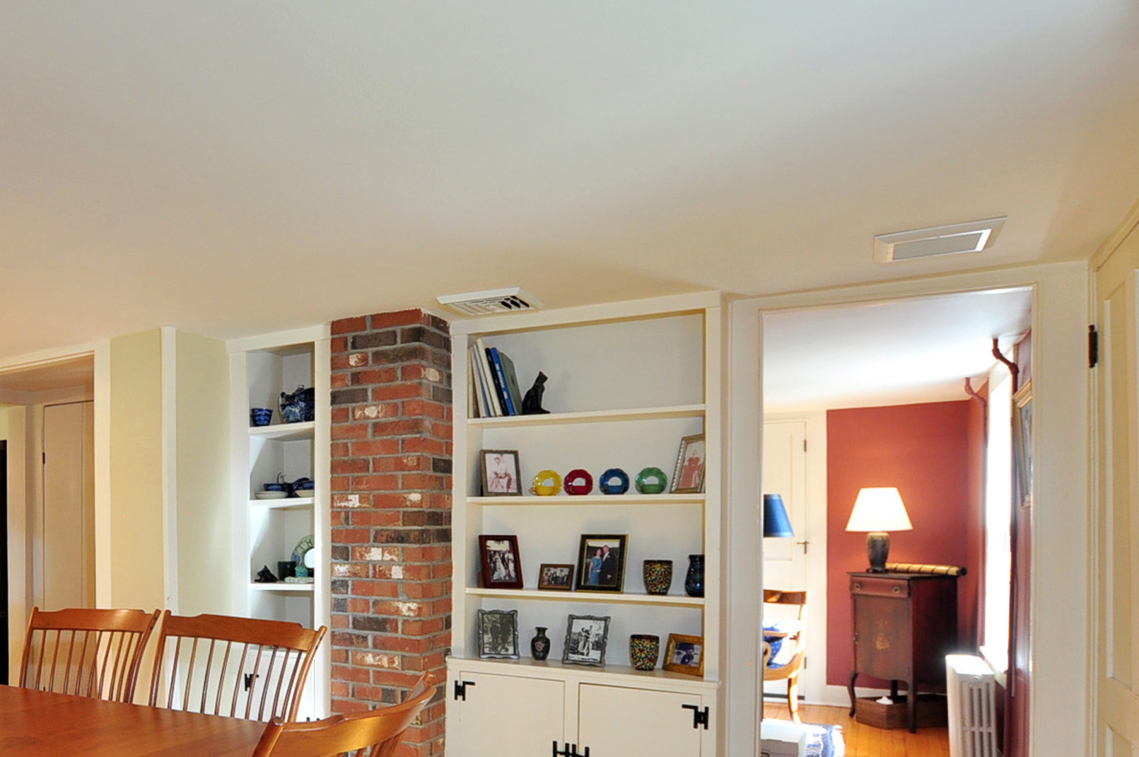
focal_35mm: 27
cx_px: 235
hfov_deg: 62.1
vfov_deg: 46.8
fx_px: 853
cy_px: 526
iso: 320
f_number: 4.5
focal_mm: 10
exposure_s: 1/20
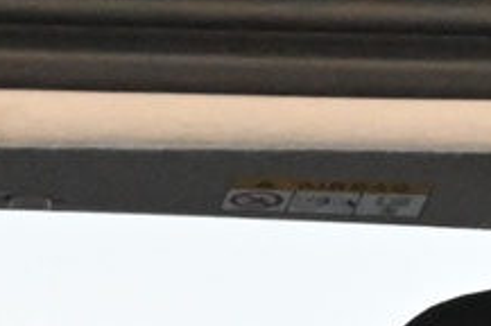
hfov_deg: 4.4
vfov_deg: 2.8
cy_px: 1207
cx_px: 518
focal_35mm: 471
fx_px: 6414
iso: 8000
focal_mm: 42
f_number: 5.6
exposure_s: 1/60
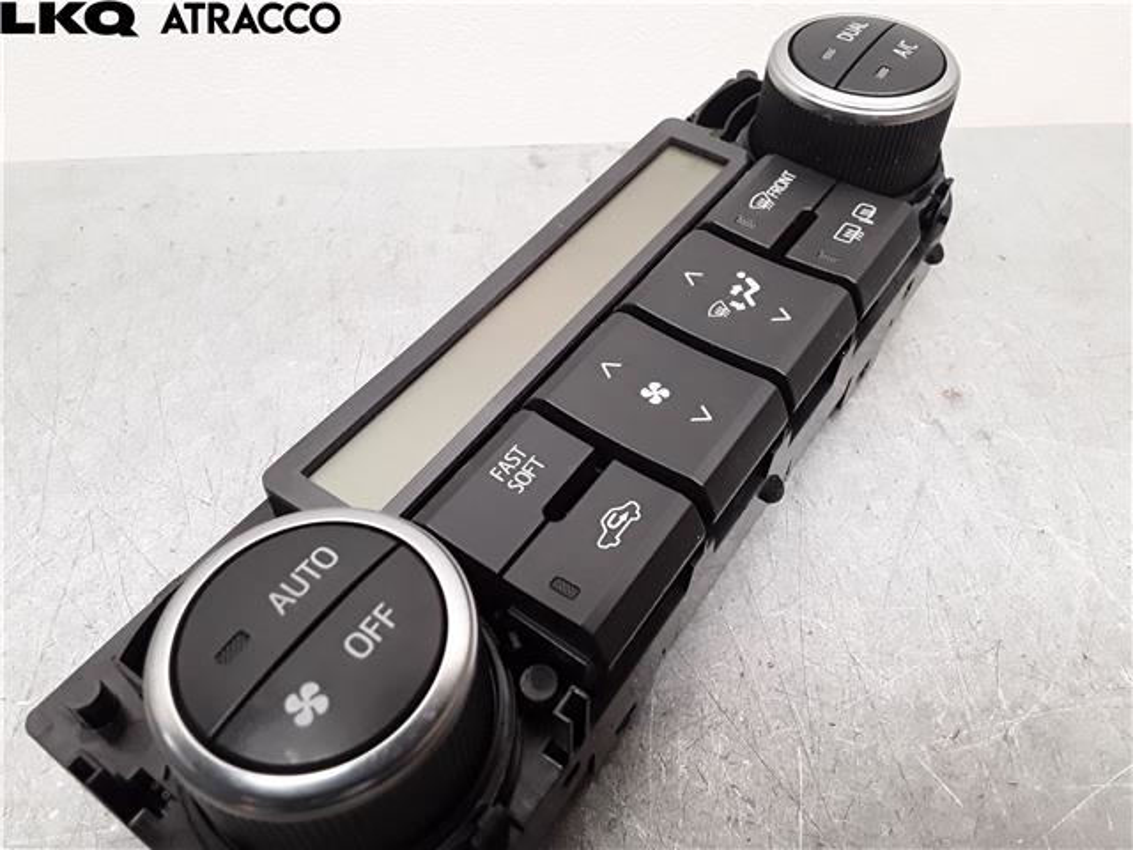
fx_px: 916
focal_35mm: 28
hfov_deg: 63.4
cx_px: 566
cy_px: 425
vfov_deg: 49.7
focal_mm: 2.91
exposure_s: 1/100
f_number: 1.9
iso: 100
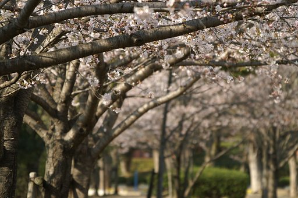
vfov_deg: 4.0
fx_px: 2852
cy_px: 99
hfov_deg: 6.0
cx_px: 149
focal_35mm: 345
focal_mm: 230
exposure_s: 1/500
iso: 320
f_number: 6.3
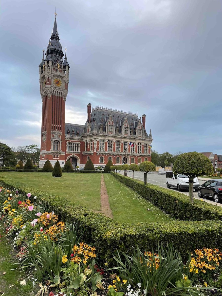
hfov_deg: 53.1
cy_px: 148
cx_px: 111
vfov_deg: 67.3
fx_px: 222
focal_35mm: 26
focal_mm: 4.2
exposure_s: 1/121
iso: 32
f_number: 1.6
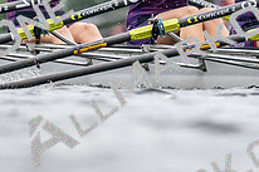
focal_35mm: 2535
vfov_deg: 0.5
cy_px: -24
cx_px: 283
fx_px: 18223
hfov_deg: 0.8
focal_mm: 600
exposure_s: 1/2500
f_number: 4
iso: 3600
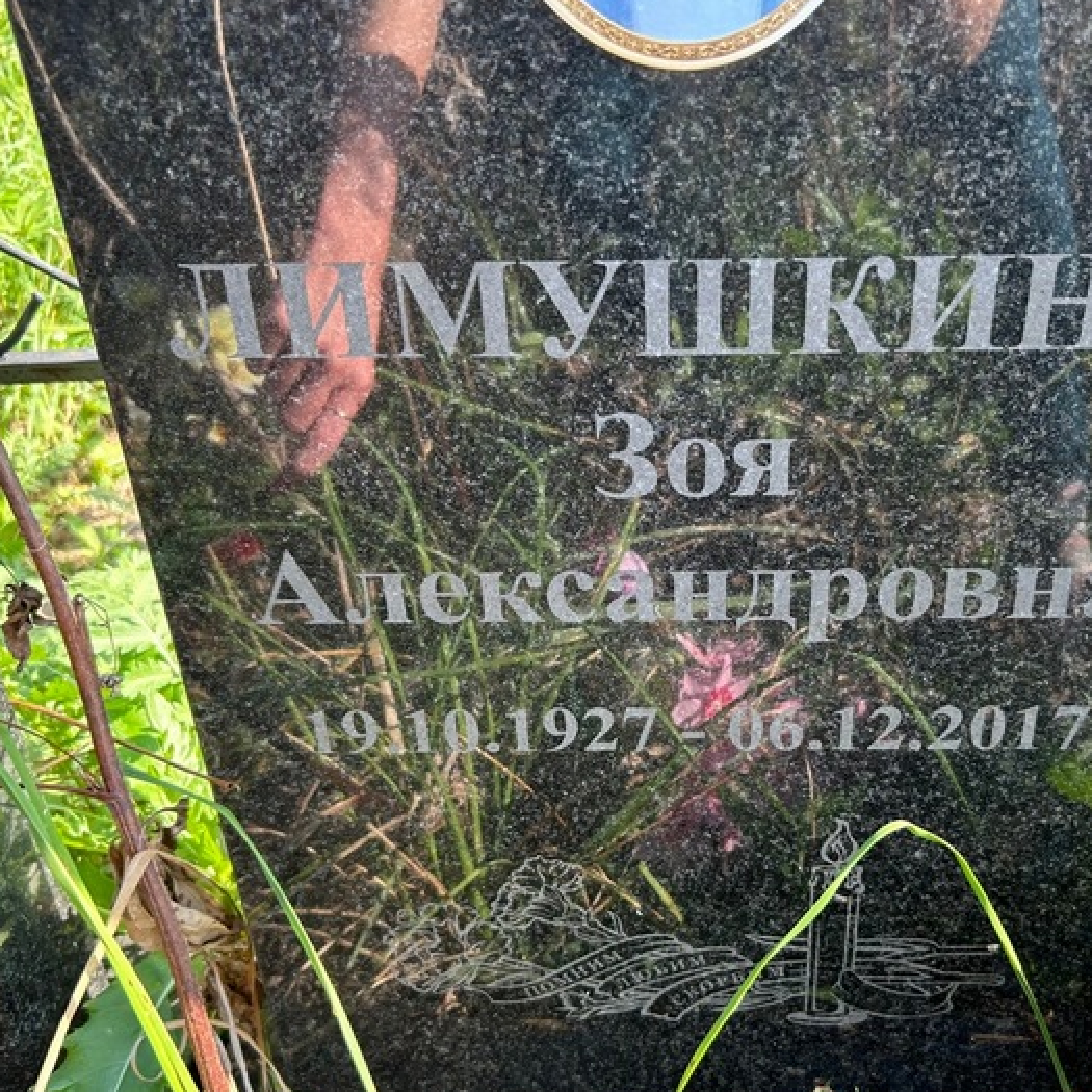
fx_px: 1249
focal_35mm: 35
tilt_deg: -32.1
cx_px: 657
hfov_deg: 46.9
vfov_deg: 47.1
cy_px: 609
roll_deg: +0.3
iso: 40
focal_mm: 5.7
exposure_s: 1/243
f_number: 1.5
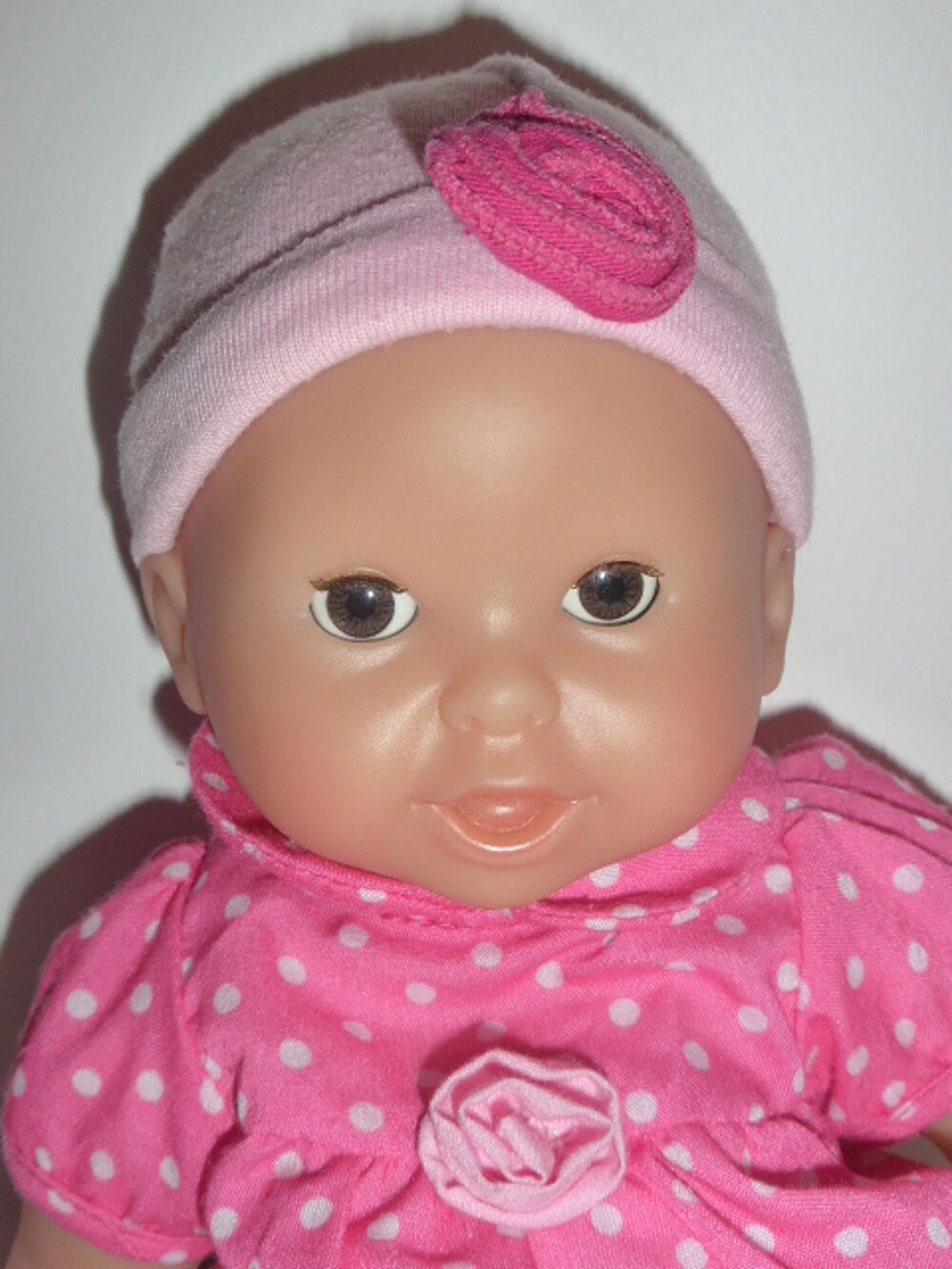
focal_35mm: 46
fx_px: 1687
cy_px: 634
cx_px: 476
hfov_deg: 31.5
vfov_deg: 41.2
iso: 160
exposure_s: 1/60
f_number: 4.1
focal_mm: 7.9
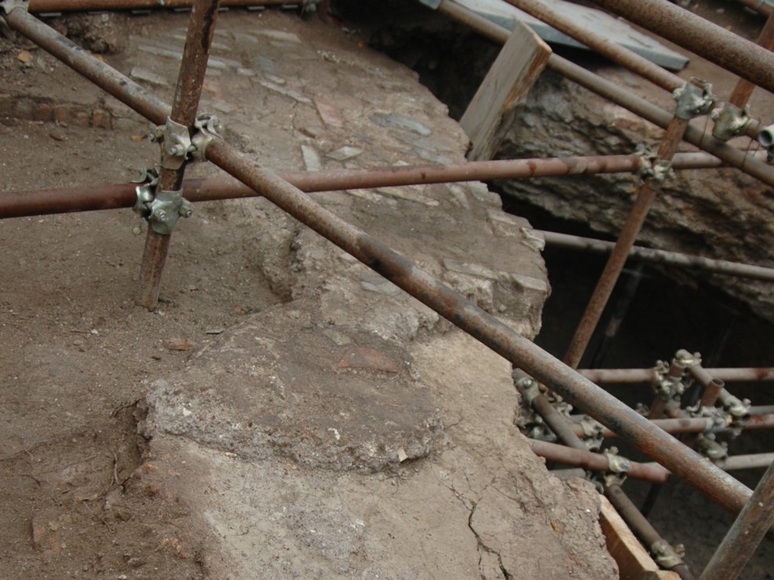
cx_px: 393
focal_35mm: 53
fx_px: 1185
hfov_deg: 36.2
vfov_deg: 26.9
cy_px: 475
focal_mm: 24
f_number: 4
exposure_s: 1/60
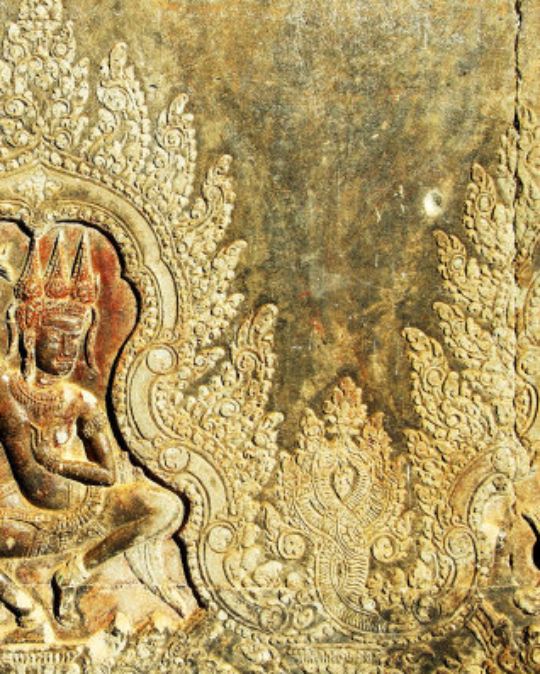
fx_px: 1038
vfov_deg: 36.0
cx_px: 22
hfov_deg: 27.7
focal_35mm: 52
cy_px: 334
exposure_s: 1/800
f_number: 6.3
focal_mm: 24
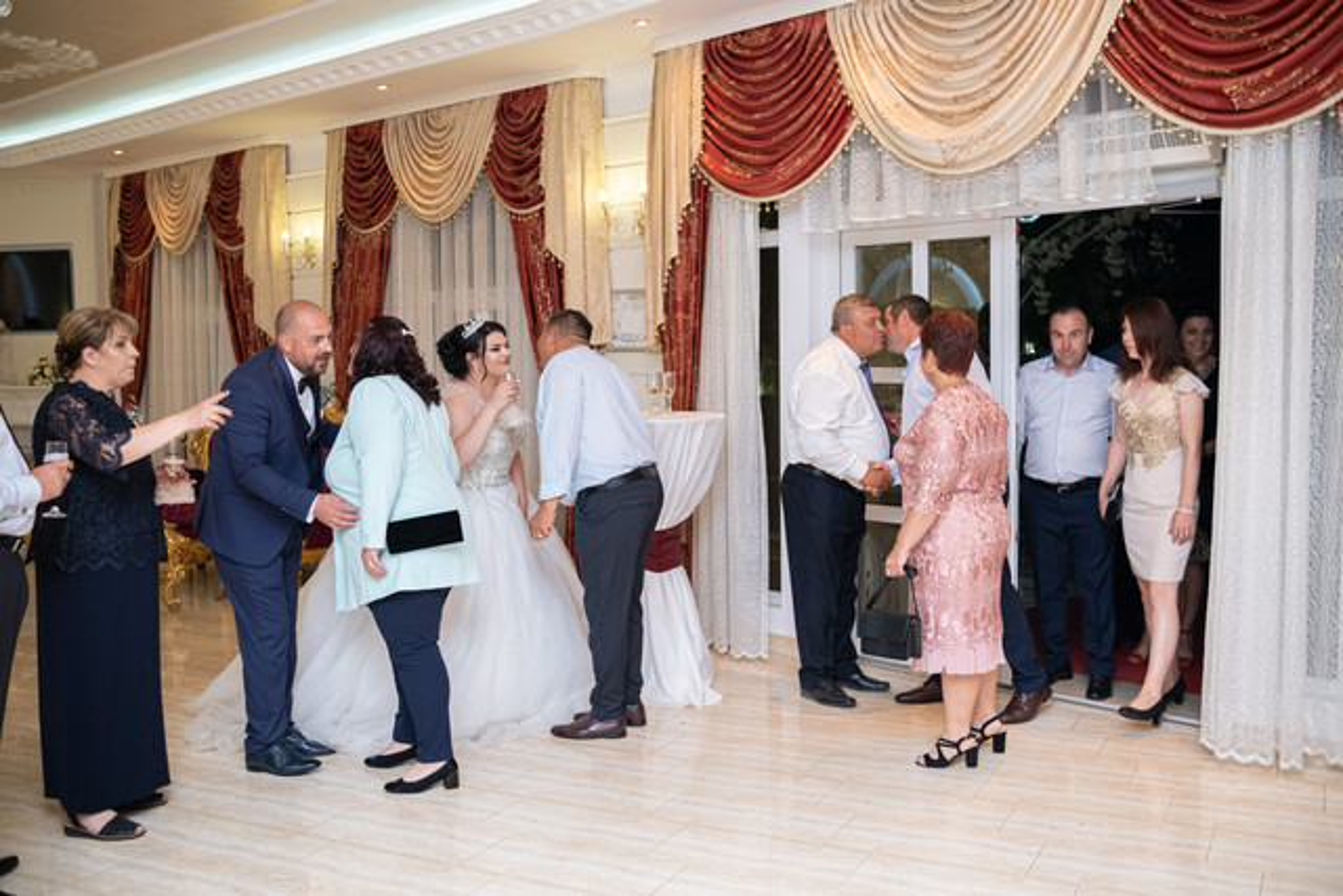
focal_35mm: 35
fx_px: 1306
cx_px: 672
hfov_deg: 54.4
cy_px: 448
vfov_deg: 37.9
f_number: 2
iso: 1000
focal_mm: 23
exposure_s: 1/125
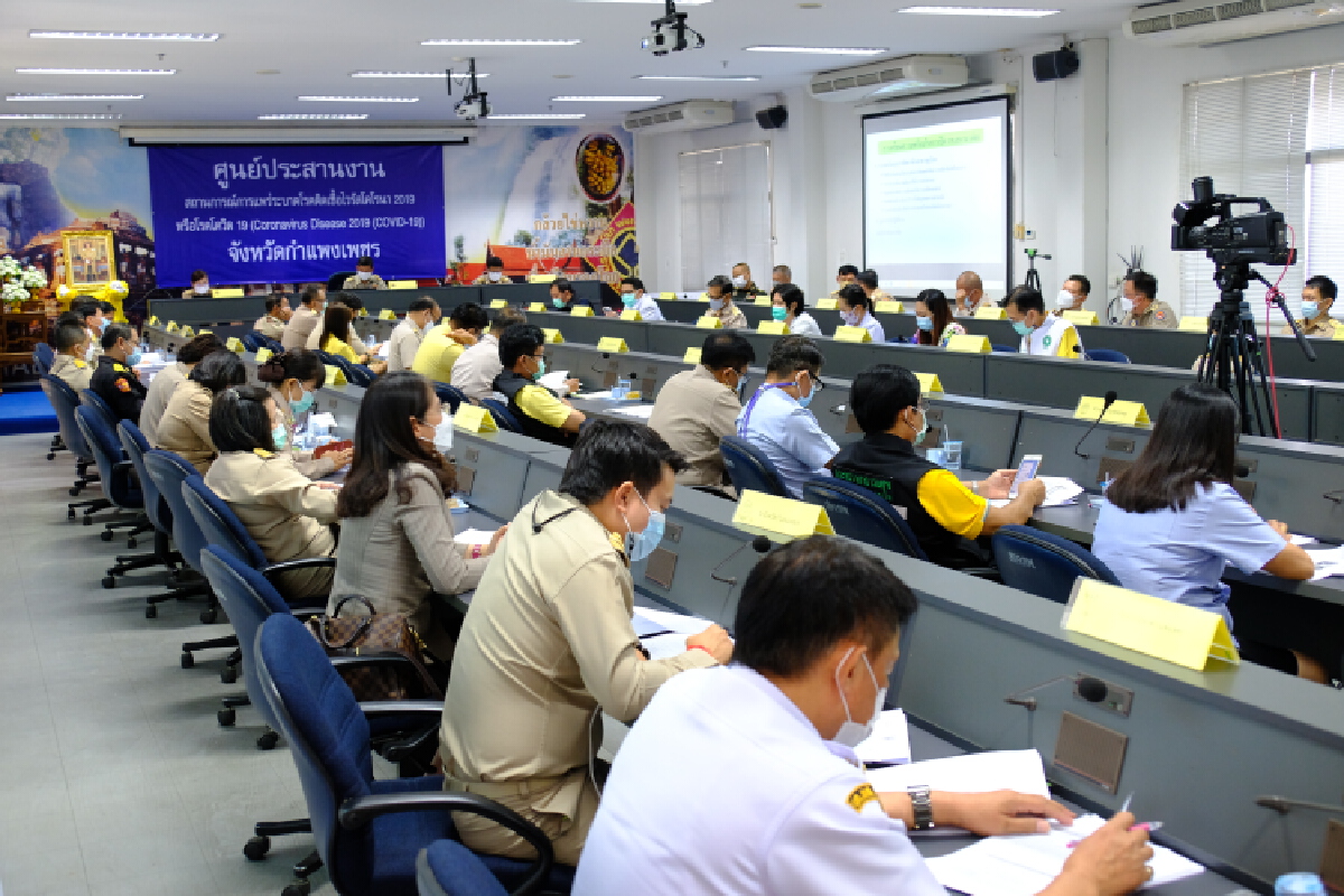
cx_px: 672
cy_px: 448
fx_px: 1568
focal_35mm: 42
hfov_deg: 46.4
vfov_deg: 31.9
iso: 1600
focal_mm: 27.9
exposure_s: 1/40
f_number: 4.2
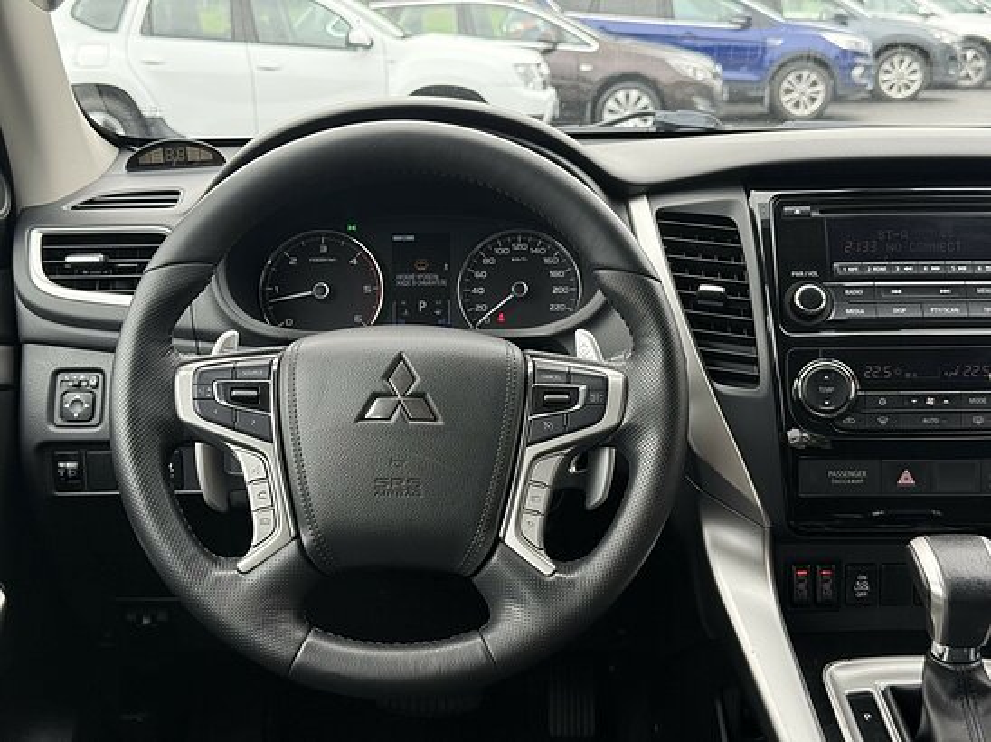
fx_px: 1373
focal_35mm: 48
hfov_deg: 39.7
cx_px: 496
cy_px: 371
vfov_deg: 30.2
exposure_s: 1/240
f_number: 1.78
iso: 125
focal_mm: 6.76
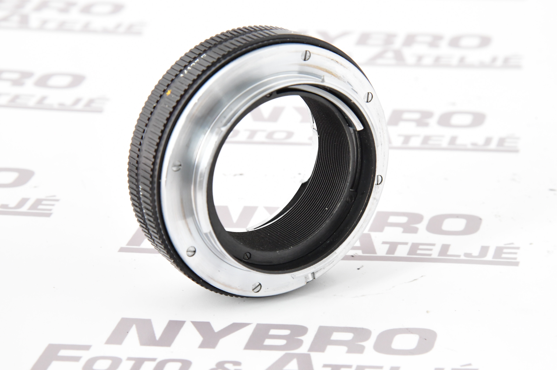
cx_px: 278
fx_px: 1855
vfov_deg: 11.4
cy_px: 185
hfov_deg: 17.1
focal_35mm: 120
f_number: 14
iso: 3200
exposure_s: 1/200
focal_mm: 120
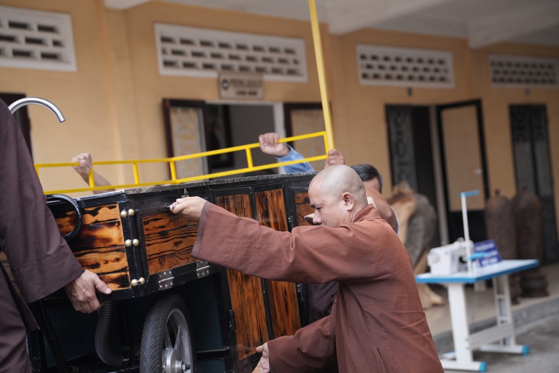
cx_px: 280
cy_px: 186
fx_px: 1056
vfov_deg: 20.0
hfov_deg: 29.7
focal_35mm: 68
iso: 500
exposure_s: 1/800
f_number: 2.8
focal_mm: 68
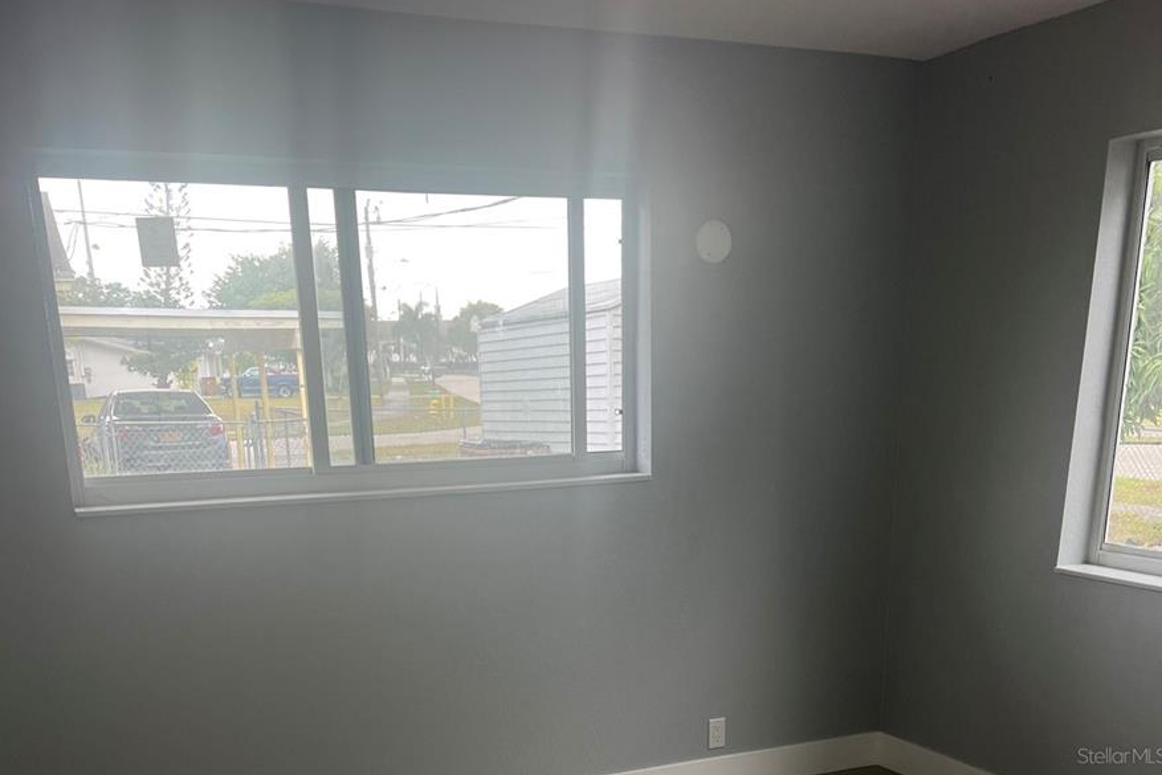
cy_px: 755
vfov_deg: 33.3
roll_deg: +0.2
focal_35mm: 37
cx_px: 575
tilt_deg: -16.7
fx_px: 1194
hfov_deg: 51.9
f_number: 1.5
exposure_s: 1/120
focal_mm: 5.7
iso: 64
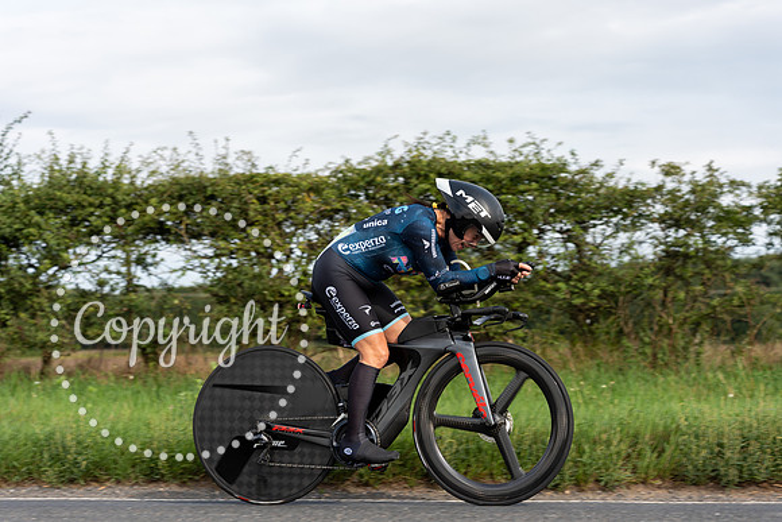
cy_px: 261
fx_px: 1746
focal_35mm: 80
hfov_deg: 25.2
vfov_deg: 17.0
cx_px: 391
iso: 125
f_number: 4
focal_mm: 75
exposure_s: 1/640
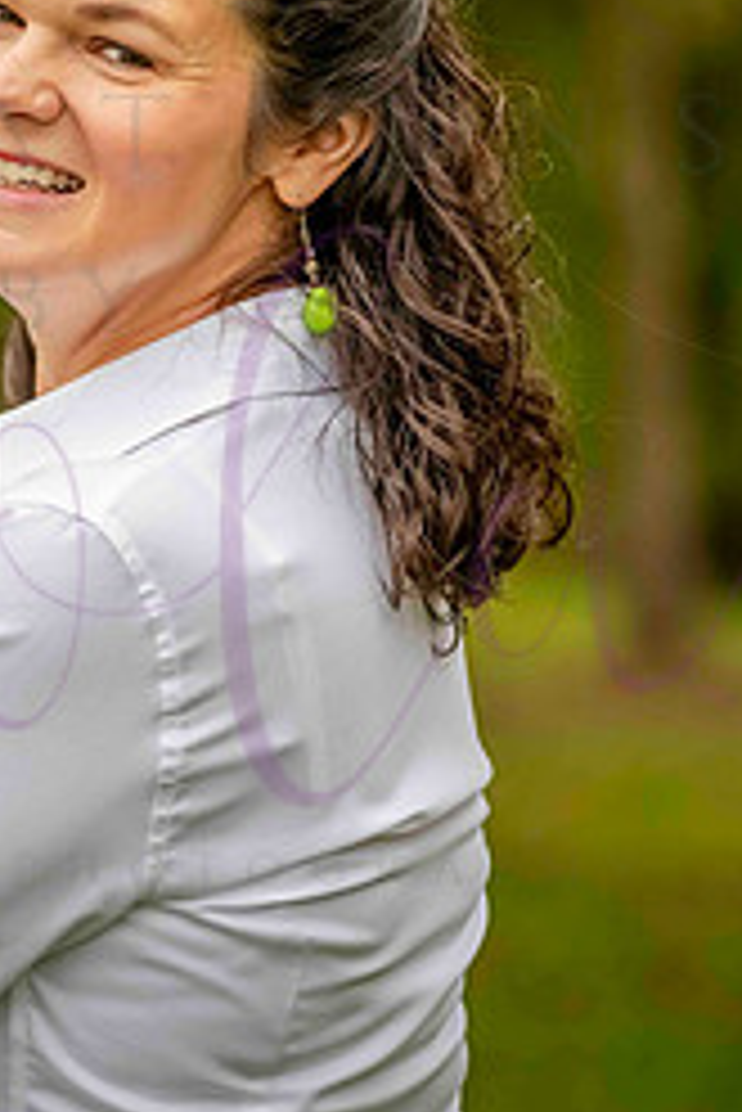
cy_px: 293
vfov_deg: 10.1
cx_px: 130
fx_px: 6298
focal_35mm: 204
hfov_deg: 6.7
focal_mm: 112
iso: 2000
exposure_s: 1/1600
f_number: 4
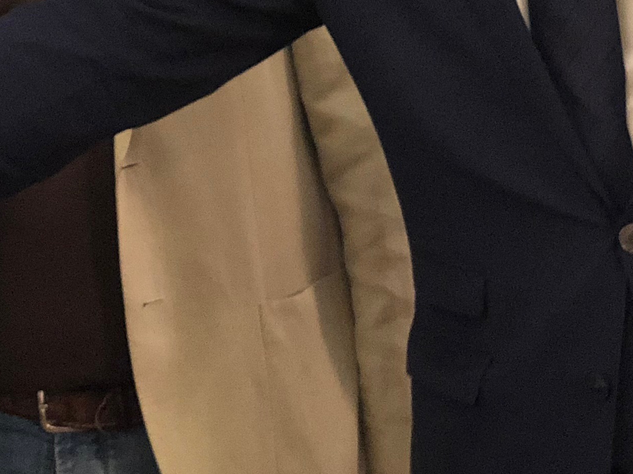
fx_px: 3072
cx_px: -132
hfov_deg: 11.5
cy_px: -191
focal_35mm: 168
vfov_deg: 8.7
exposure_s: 1/17
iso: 160
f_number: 2.4
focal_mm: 6
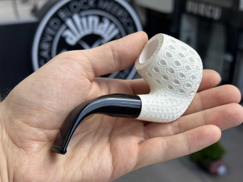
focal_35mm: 48
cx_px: 122
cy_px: 91
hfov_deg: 39.7
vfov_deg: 30.3
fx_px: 337
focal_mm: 6.86
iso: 64
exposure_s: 1/830
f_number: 1.78
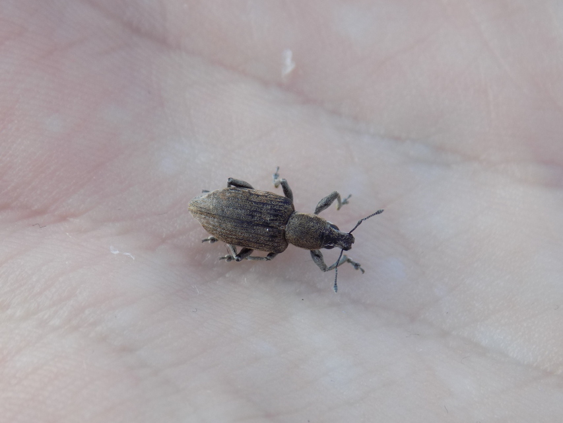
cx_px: 282
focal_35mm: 118
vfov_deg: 12.6
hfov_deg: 16.7
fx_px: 1919
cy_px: 212
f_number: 4.8
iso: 80
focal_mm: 20.9
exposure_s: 1/125
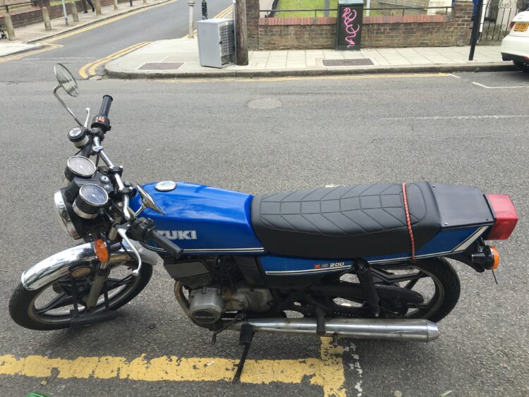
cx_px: 264
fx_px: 443
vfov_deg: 48.3
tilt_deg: -24.7
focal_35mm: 29
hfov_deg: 61.6
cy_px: 198
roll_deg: +0.0
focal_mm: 4.15
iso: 25
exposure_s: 1/334
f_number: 2.2
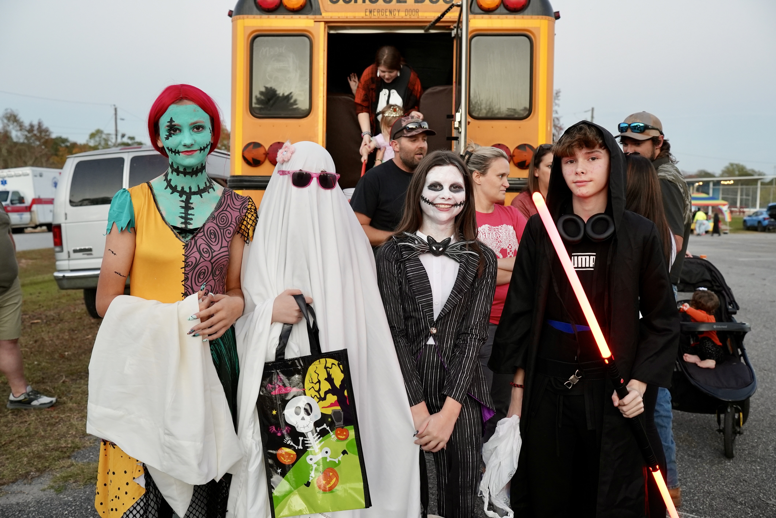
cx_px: 388
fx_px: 755
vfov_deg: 37.9
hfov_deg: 54.4
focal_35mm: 35
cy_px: 259
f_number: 5
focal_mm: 35
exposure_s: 1/80
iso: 2500
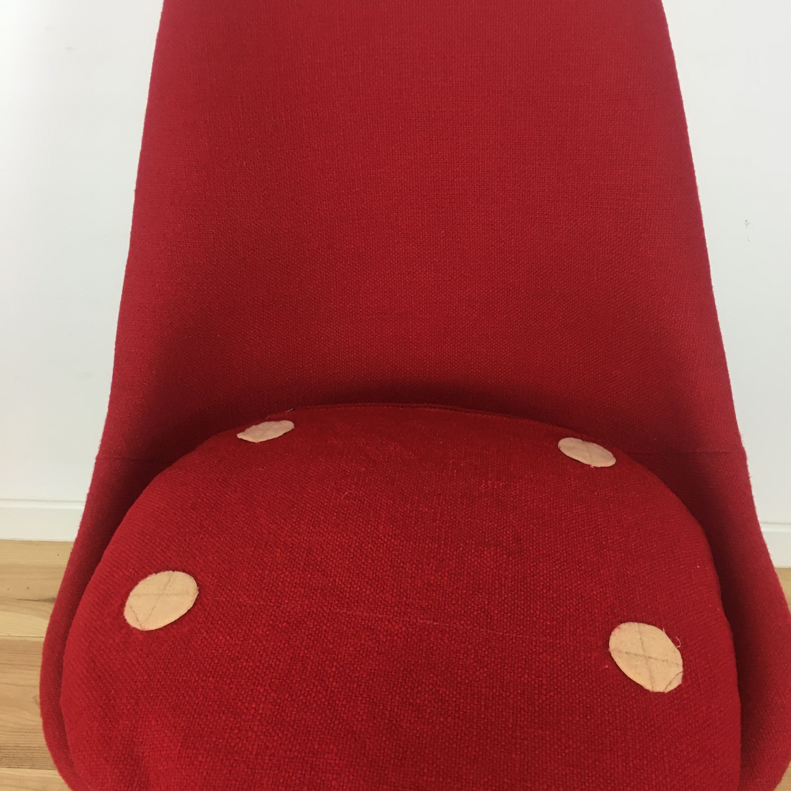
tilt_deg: -36.4
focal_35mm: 35
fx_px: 905
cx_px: 405
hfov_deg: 47.2
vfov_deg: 47.2
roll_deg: +1.0
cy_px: 402
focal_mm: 4.15
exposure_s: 1/33
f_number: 2.2
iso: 50
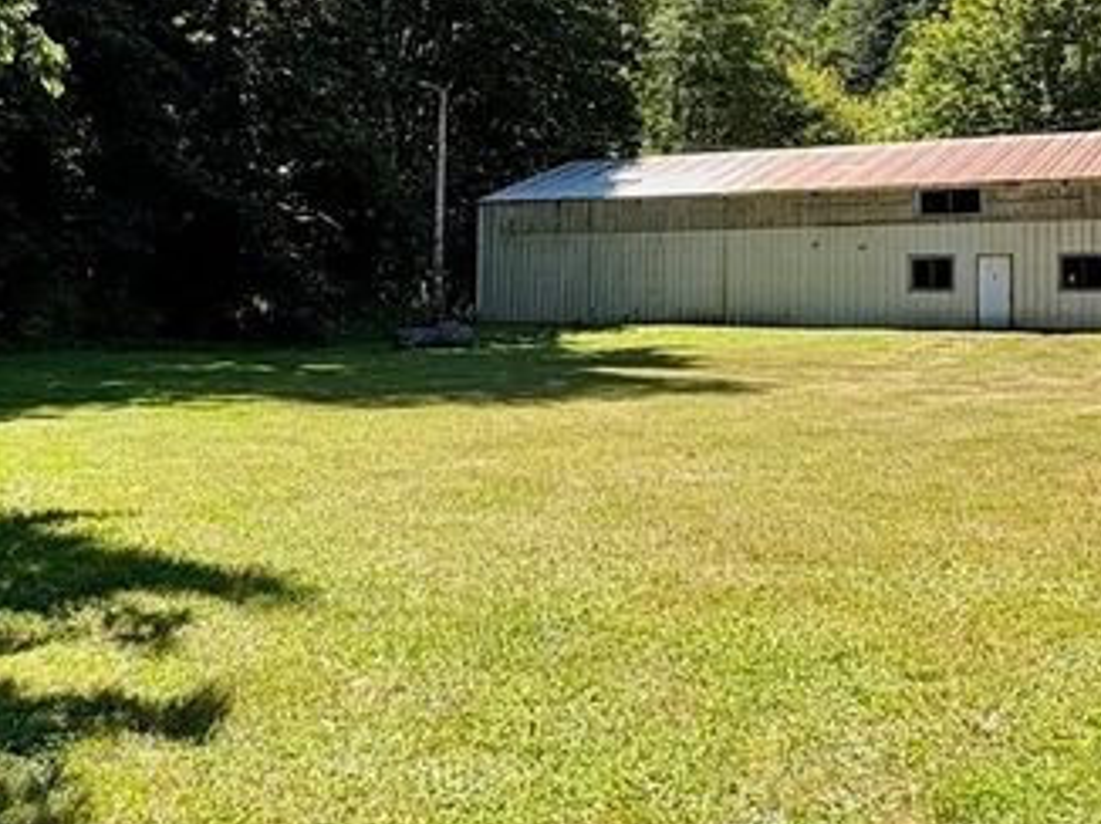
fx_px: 1398
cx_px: 588
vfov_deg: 32.5
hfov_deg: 43.0
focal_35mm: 44
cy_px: 253
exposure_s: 1/796
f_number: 2.2
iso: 40
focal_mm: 2.22
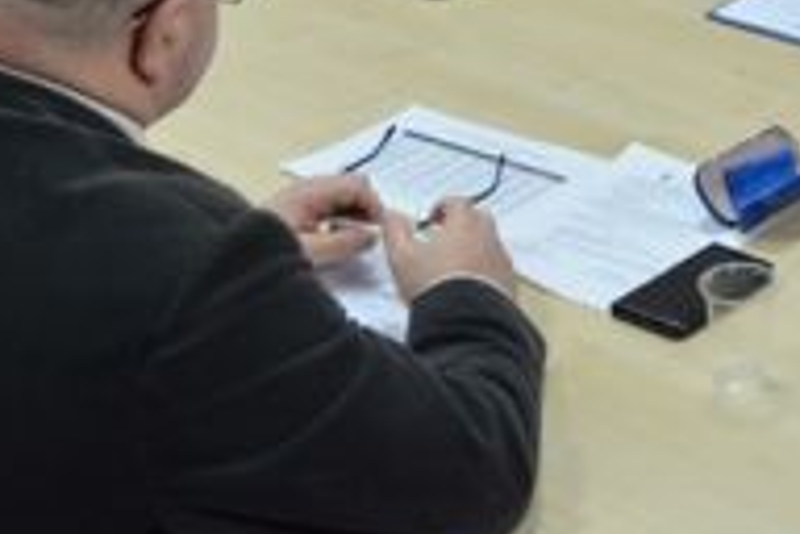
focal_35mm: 83
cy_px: -138
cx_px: 942
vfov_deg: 15.7
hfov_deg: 22.7
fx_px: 1844
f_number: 4
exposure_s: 1/60
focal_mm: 18
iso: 500
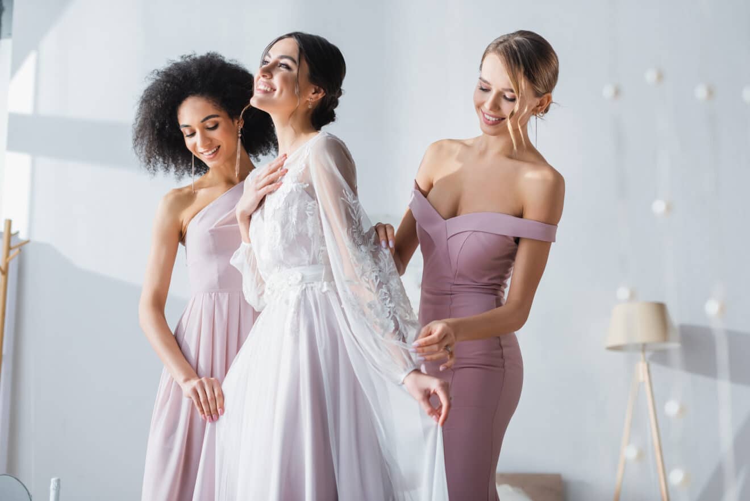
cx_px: 375
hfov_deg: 39.6
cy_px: 250
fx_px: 1042
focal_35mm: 50
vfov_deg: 27.0
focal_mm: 50
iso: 125
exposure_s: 1/200
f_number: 3.2
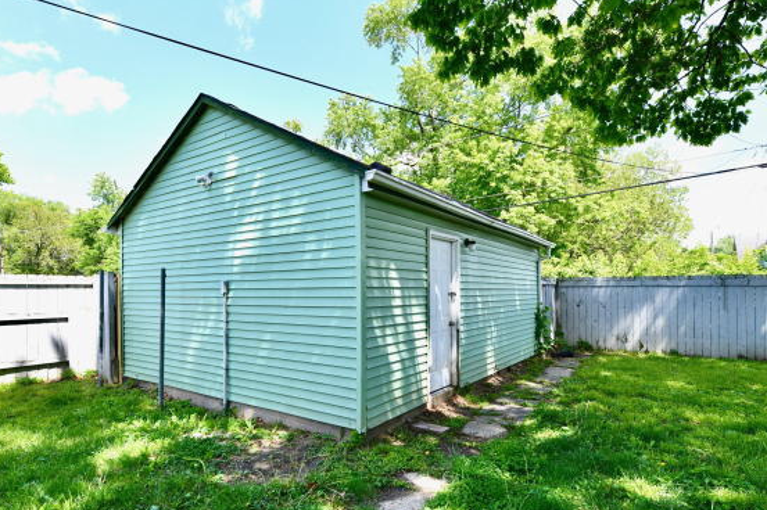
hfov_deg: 86.8
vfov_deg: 63.9
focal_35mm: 19
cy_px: 308
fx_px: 405
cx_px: 355
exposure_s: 1/320
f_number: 9
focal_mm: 14
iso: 640
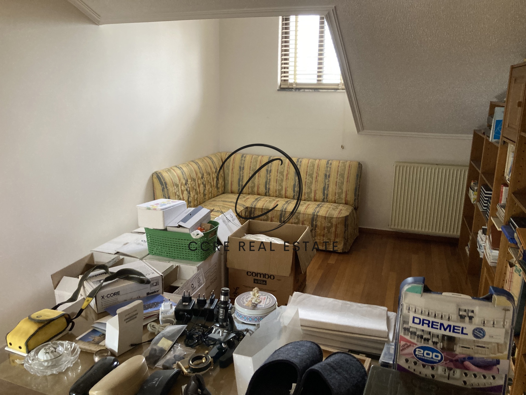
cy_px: 198
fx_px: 425
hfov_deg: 63.4
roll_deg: -0.5
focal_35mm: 28
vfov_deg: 49.7
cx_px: 263
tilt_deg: -14.5
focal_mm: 3.99
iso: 250
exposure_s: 1/60
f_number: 1.8
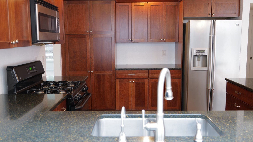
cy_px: 72
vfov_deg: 32.0
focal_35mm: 37
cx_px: 126
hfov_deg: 54.0
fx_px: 248
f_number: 3.5
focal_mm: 35
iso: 100
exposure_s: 1/5
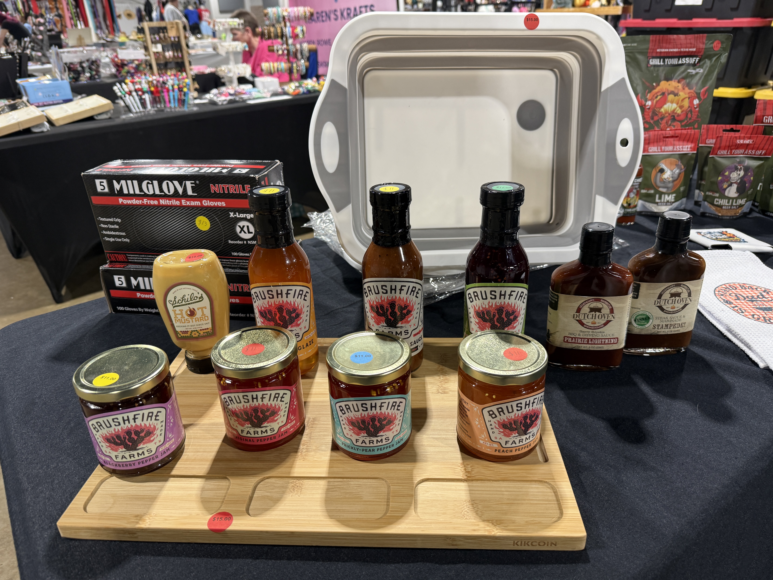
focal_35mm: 24
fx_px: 536
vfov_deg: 56.8
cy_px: 290
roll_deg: +2.1
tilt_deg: -25.9
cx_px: 386
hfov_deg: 71.6
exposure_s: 1/60
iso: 160
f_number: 1.78
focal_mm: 6.76
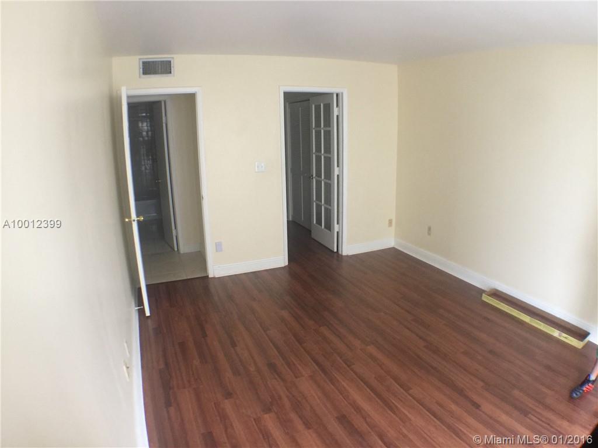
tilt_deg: -12.5
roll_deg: +0.7
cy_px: 224
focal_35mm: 29
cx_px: 299
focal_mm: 4.15
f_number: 2.2
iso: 64
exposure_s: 1/4
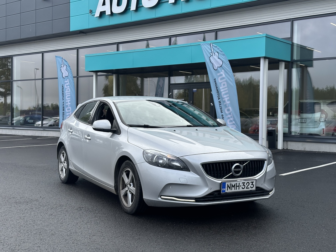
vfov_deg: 30.3
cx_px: 168
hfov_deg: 39.7
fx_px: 466
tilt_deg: +0.1
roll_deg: -0.7
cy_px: 126
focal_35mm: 48
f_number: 1.78
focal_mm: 6.86
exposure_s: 1/1667
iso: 64
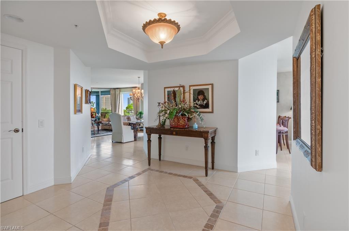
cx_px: 174
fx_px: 174
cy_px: 116
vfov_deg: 67.2
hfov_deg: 90.1
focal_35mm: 18
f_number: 8
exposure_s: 1/4
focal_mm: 12
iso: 200
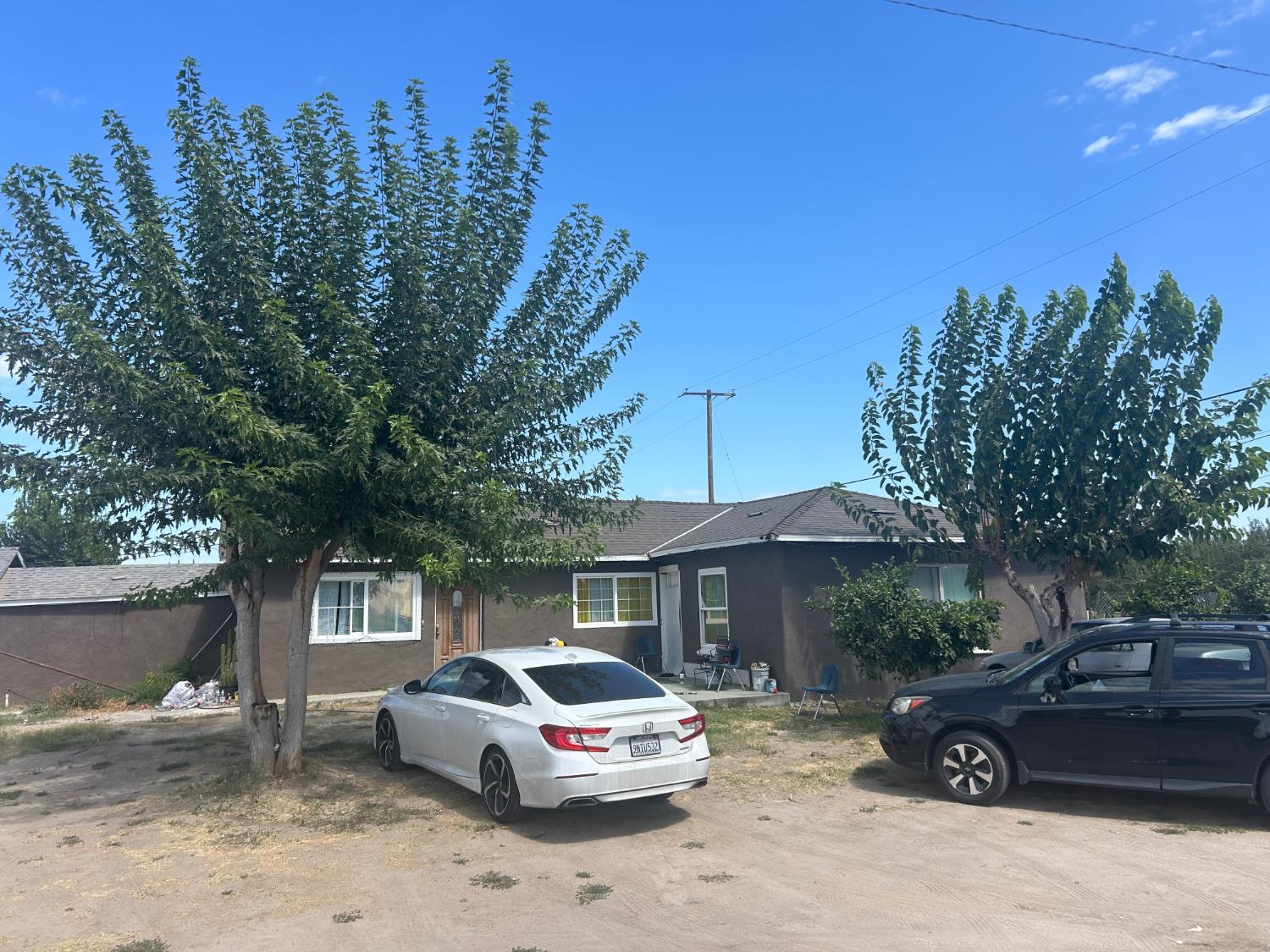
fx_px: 954
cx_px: 635
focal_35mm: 26
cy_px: 476
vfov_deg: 53.1
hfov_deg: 67.3
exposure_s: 1/2915
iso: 50
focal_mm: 5.7
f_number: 1.5
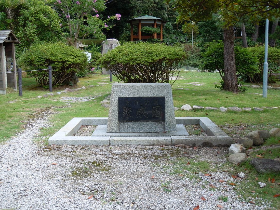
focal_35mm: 41
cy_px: 101
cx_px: 142
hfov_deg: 45.8
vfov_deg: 35.1
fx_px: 332
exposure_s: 1/160
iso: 100
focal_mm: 7.1
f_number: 3.7
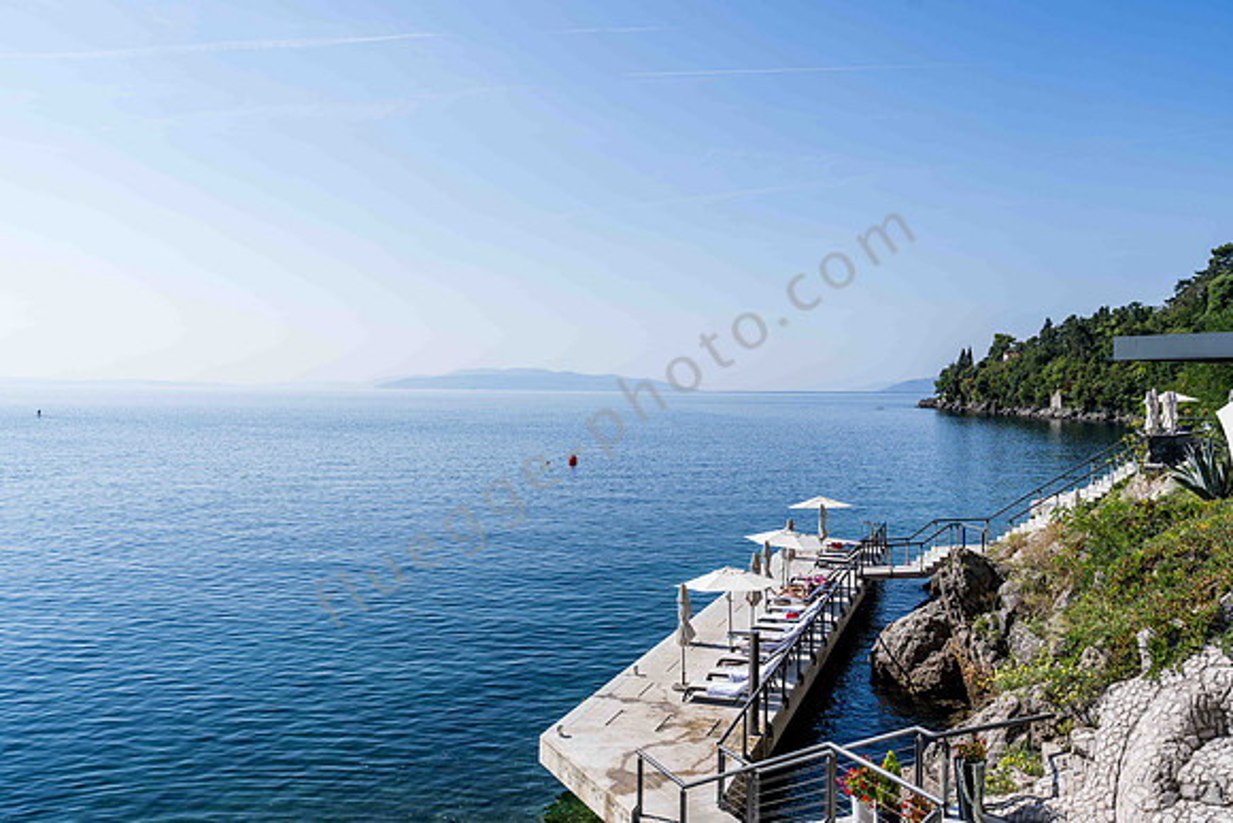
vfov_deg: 43.6
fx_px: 1028
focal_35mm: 30
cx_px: 616
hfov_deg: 61.9
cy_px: 412
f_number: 6.3
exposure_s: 1/320
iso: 100
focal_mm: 30
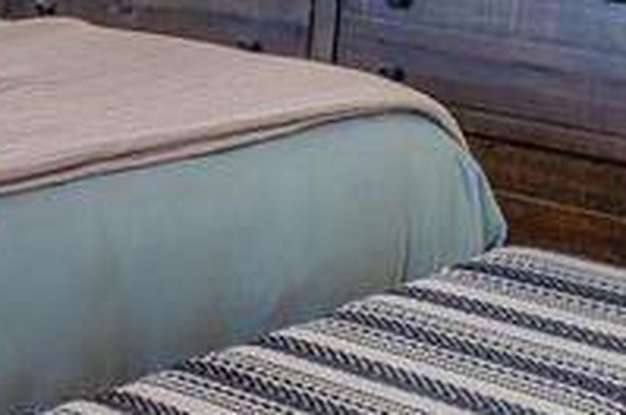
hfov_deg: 15.9
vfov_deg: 13.2
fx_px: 1788
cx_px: -598
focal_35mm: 103
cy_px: 66
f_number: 2.8
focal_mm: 20
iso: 640
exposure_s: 1/400
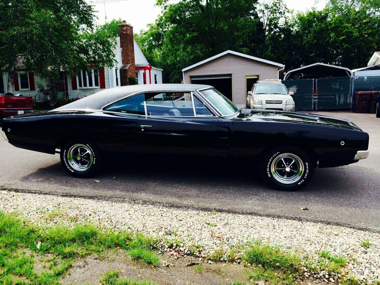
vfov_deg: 46.8
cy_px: 142
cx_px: 190
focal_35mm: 30
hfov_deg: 60.0
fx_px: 329
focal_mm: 4.12
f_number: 2.2
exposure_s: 1/1172
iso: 40
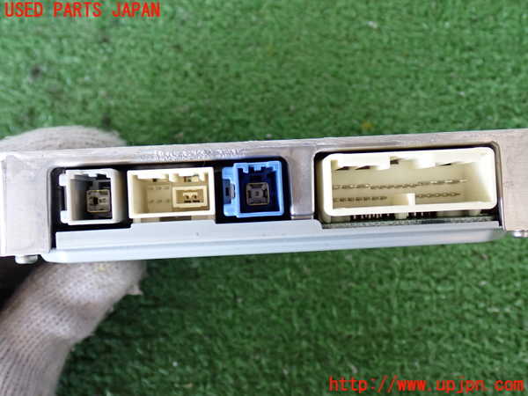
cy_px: 198
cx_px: 264
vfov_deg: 37.7
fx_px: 580
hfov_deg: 49.0
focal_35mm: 38
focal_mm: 6.83
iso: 320
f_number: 2.7
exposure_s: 1/40
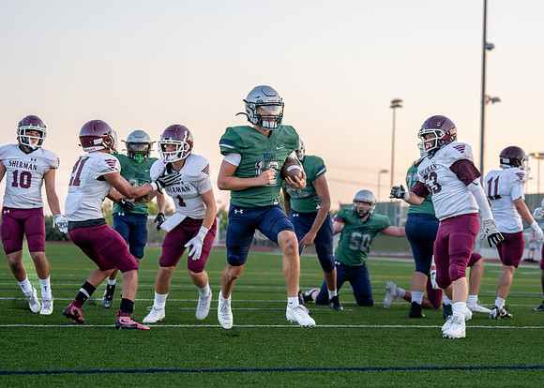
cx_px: 311
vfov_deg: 15.5
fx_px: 1430
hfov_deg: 21.5
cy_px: 190
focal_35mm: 93
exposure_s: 1/1250
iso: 640
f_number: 2.8
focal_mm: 70
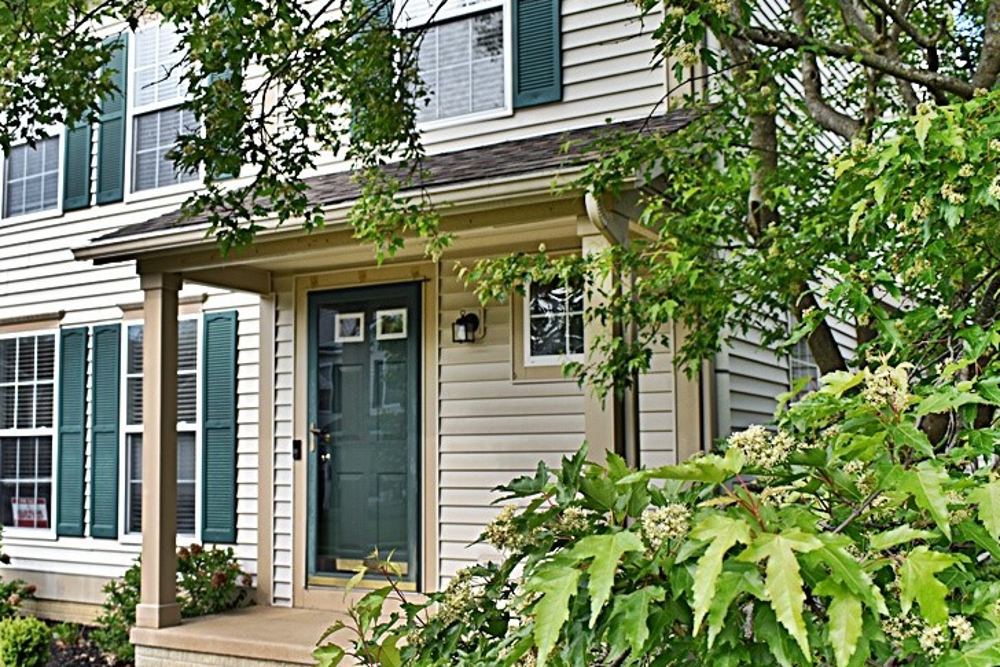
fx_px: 1055
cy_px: 365
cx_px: 451
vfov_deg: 35.0
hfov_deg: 50.6
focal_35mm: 38
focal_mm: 18
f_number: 7.1
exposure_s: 1/250
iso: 200
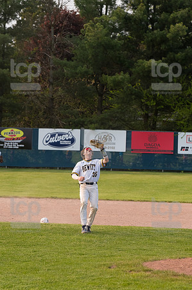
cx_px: 96
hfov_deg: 6.1
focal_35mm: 225
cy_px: 145
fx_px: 1804
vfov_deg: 9.2
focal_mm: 150
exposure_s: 1/1600
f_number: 5.6
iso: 800
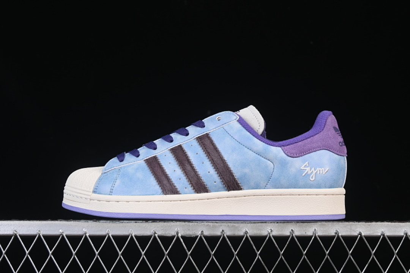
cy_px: 136
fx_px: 854
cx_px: 205
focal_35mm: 75
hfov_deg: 27.0
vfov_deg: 18.2
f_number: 8
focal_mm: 50
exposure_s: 1/80
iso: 160
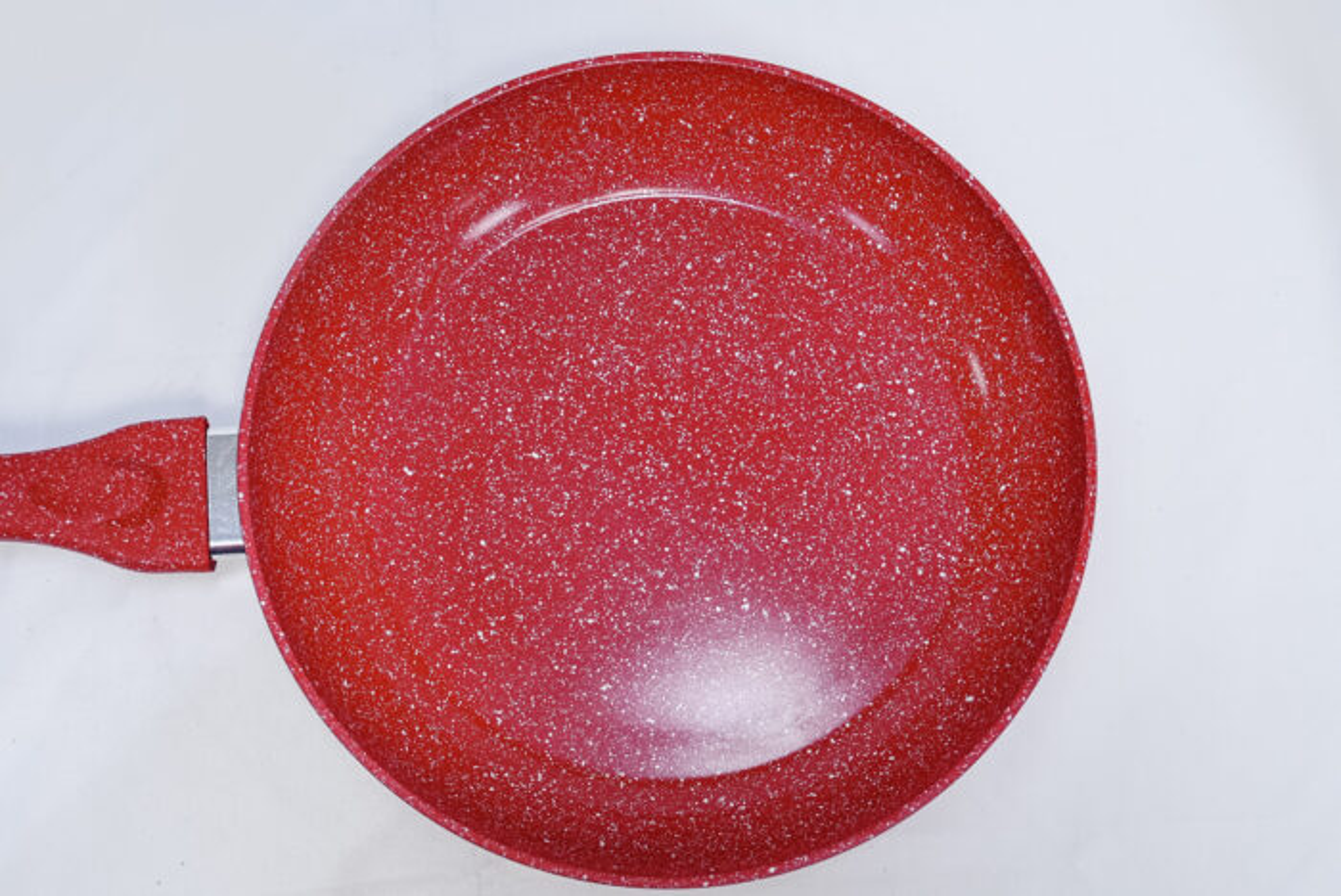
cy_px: 448
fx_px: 1901
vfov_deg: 26.5
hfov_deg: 38.9
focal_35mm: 51
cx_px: 670
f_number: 14
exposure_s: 1/125
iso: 6400
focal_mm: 51
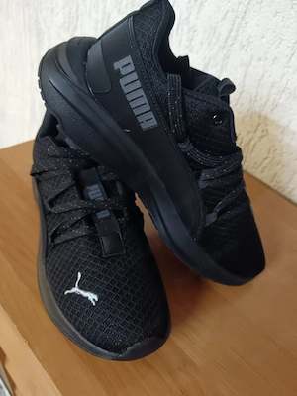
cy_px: 198
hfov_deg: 51.4
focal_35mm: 27
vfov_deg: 65.3
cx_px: 148
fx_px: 309
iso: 2184
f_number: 1.9
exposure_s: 1/25.1
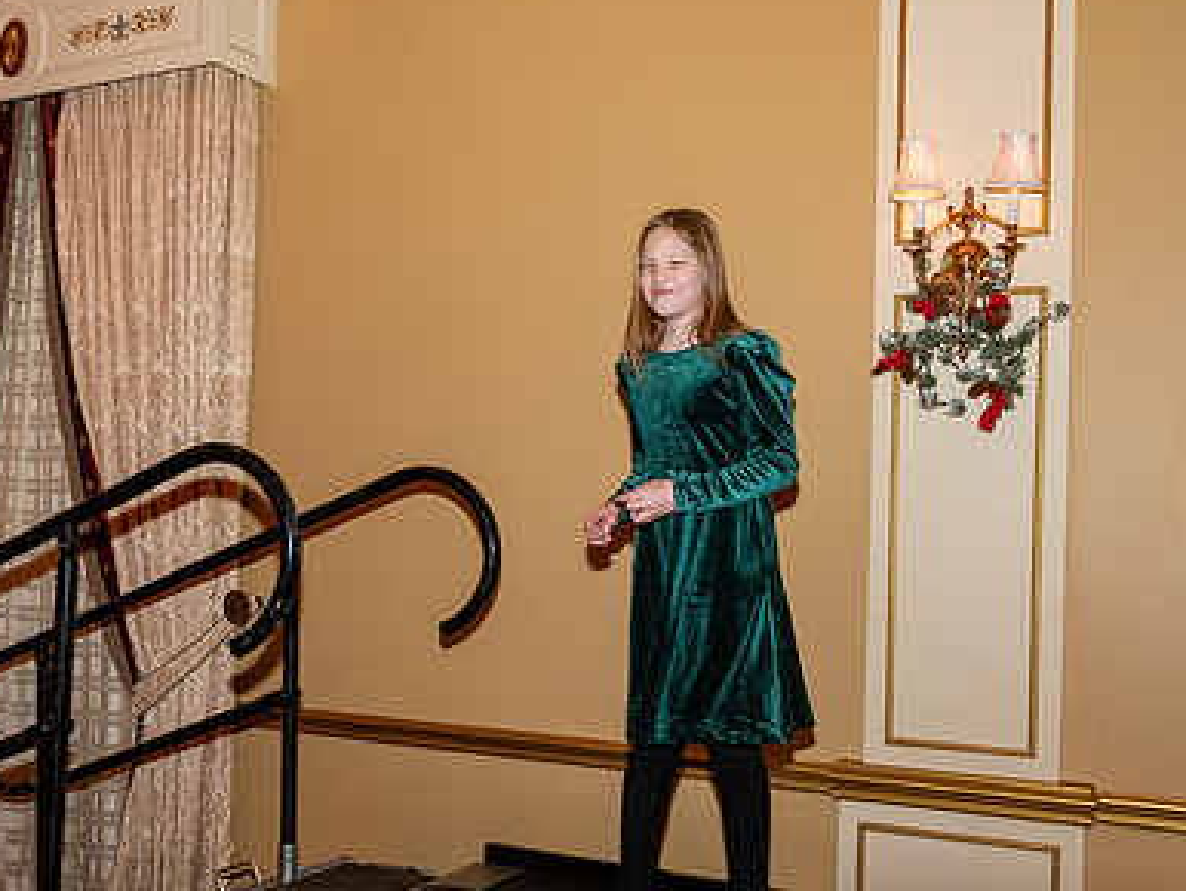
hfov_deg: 47.7
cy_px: 527
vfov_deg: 36.7
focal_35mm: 39
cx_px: 507
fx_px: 1337
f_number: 2.8
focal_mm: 18
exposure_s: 1/125
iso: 2500
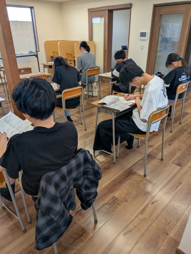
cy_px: 127
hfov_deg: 56.8
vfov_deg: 71.6
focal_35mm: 24
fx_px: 177
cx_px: 96
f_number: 1.7
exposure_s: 1/120
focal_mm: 4.53
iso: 26
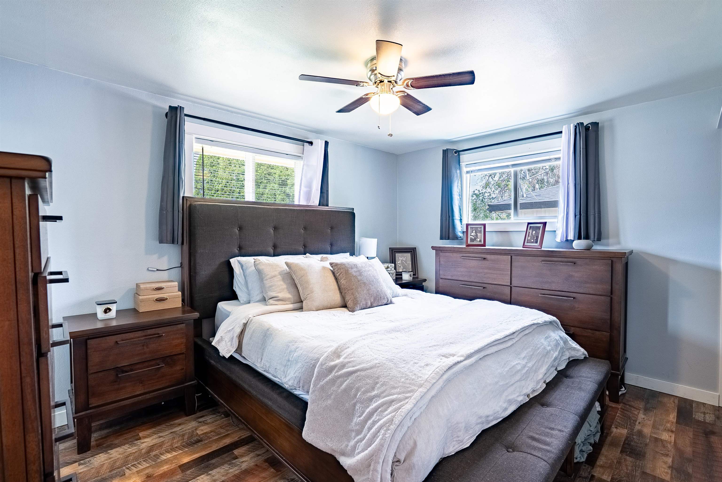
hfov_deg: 96.7
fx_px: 321
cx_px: 361
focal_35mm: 16
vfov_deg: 73.8
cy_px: 241
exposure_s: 1/200
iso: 400
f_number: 8
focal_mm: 16
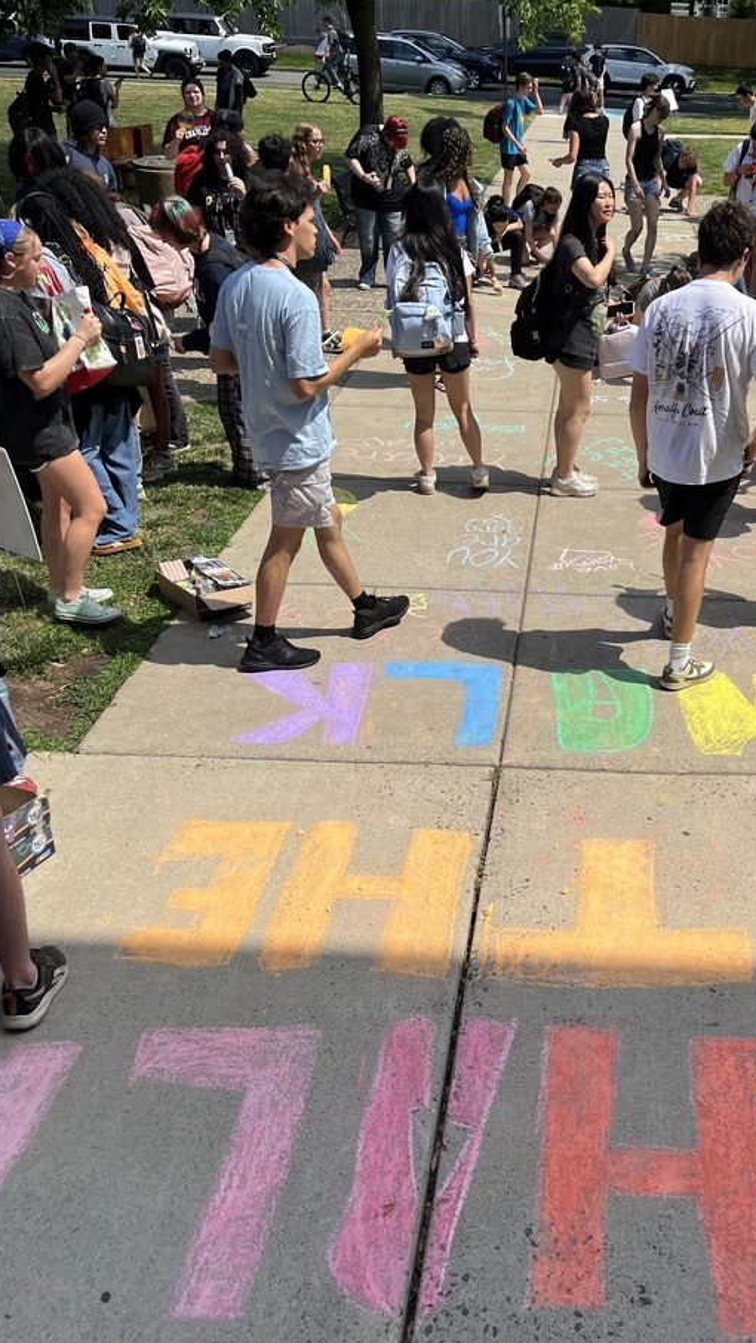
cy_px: 722
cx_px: 562
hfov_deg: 35.9
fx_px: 1140
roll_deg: -1.2
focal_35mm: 32
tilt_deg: -31.0
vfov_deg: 60.9
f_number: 1.6
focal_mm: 5.1
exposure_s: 1/3745
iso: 50
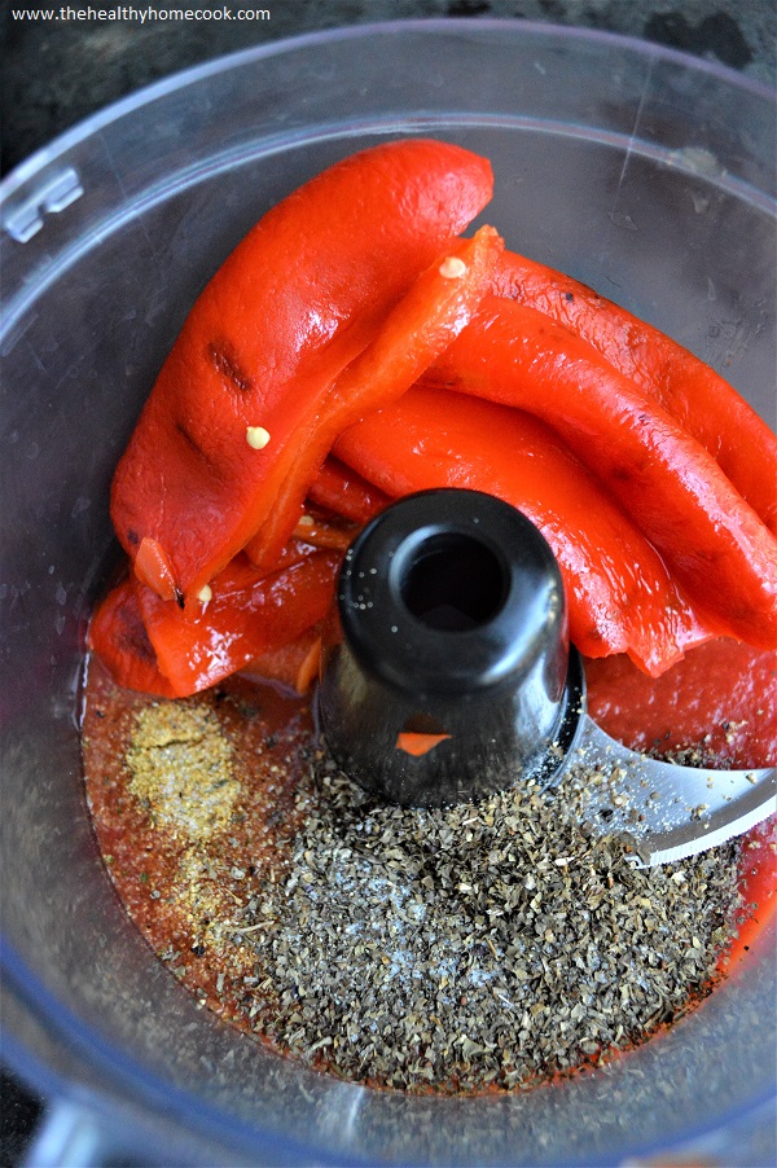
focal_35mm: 33
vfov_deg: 57.3
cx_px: 388
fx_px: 1070
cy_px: 584
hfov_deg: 39.9
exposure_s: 1/320
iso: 3200
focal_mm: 22
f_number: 4
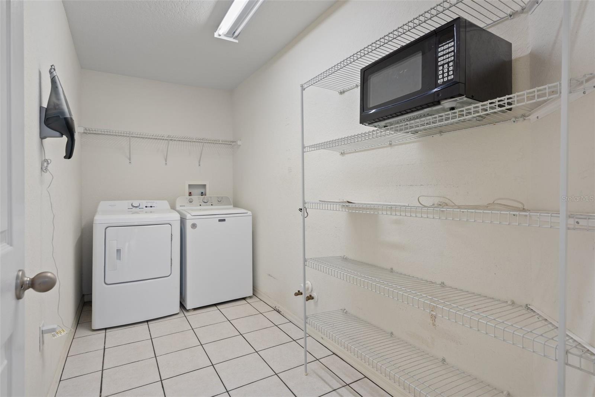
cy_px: 198
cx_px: 298
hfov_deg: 90.0
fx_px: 297
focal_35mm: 18
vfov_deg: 67.4
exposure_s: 1/1.25
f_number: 8
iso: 400
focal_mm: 18
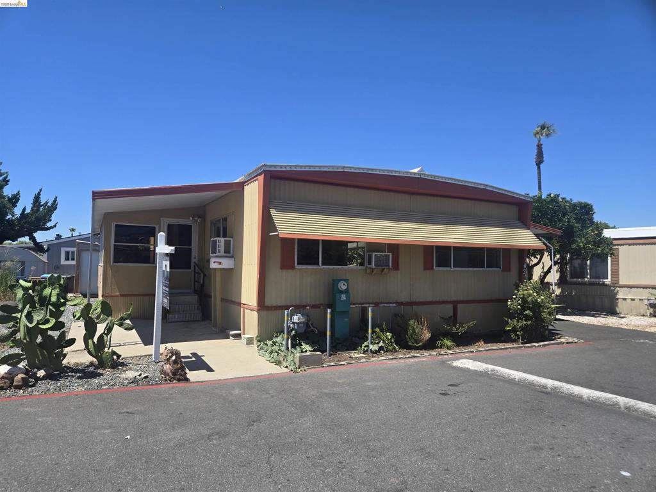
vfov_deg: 58.9
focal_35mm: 23
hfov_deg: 73.9
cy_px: 246
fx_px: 436
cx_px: 328
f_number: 1.8
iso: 25
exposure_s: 1/1628
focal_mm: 5.4
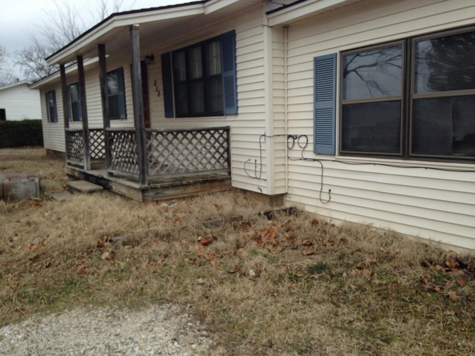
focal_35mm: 33
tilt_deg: -7.1
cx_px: 238
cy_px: 178
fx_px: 453
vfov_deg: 42.9
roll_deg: -0.1
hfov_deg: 55.4
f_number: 2.4
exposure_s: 1/919
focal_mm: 4.12
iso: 50
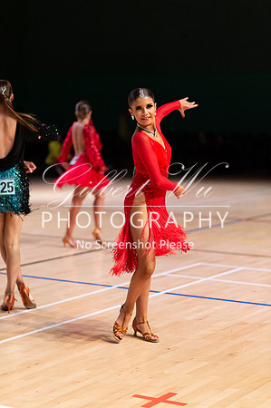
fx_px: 962
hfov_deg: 16.0
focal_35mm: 85
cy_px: 204
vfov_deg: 23.9
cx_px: 136
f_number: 1.8
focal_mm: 85
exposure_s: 1/1000
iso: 2500
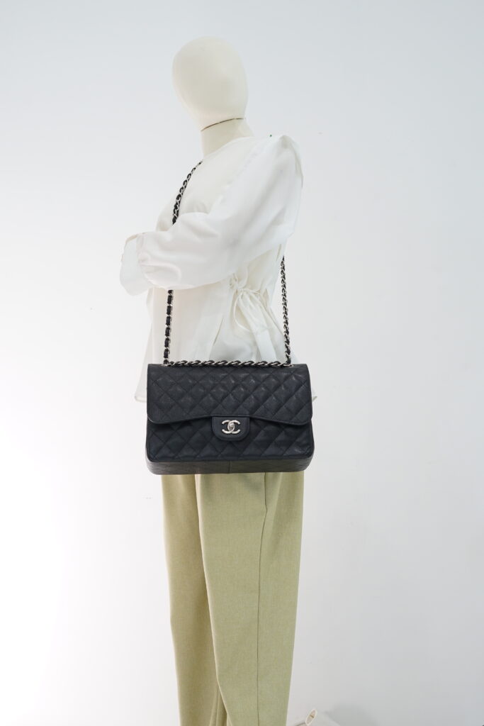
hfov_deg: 27.0
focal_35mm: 50
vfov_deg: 39.6
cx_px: 242
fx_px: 1008
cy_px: 363
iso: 640
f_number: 6.3
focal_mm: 50
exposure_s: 1/13
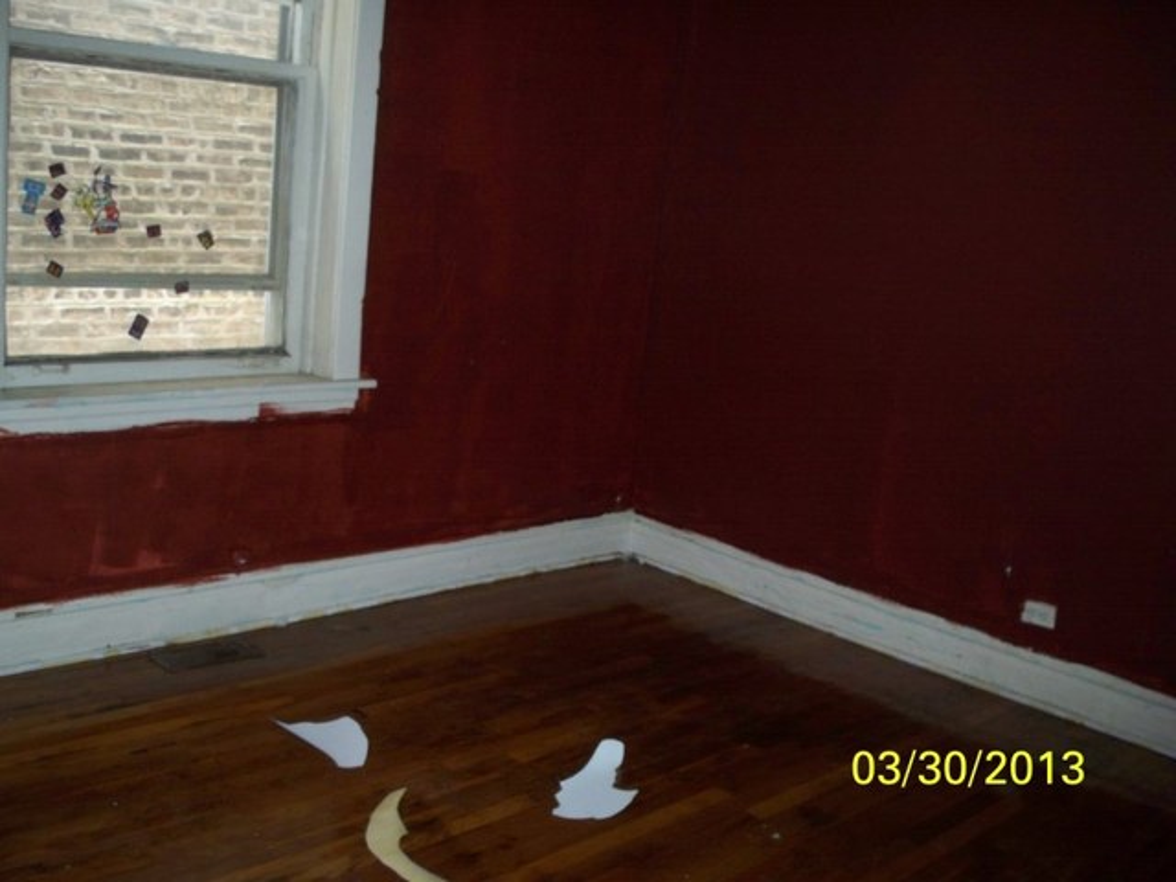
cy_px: 441
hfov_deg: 50.1
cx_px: 588
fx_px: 1257
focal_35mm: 37
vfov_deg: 38.7
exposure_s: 1/30
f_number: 3.4
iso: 200
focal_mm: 7.9
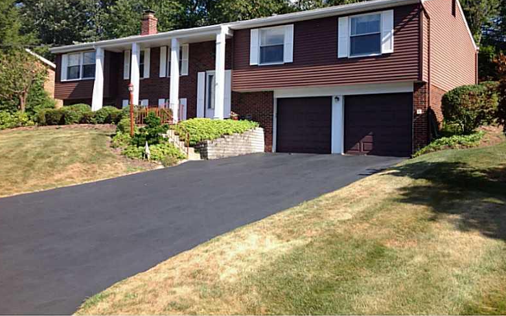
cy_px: 122
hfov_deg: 51.5
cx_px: 251
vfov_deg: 33.4
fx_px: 524
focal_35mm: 38
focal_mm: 4.28
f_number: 2.4
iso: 50
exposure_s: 1/975
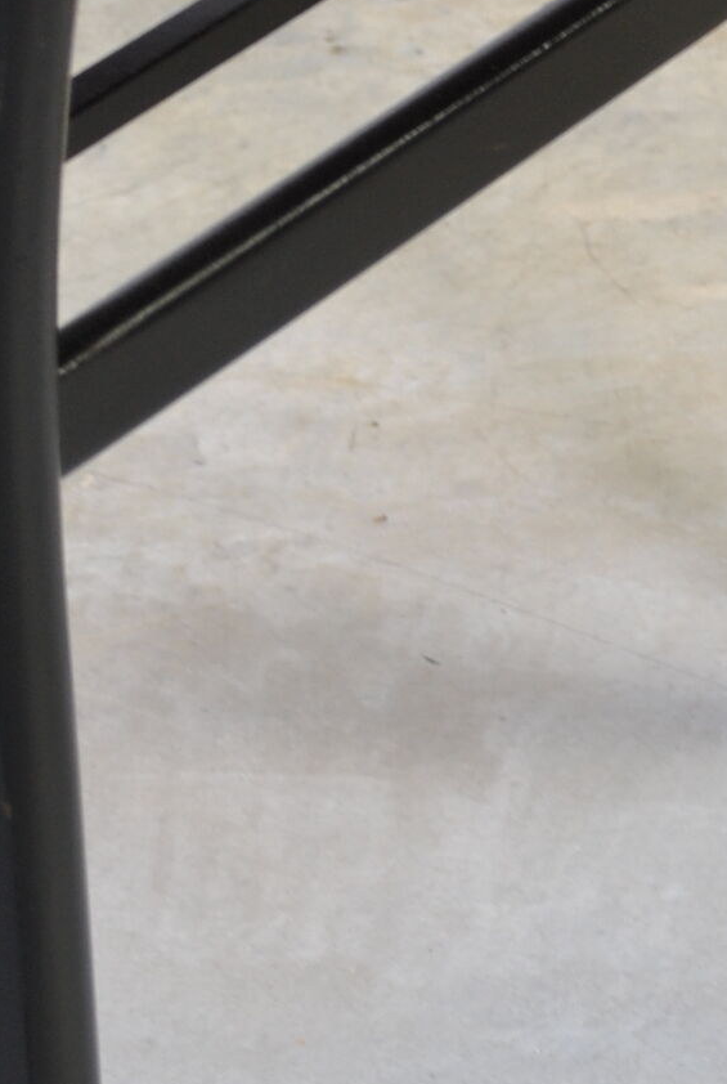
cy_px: 516
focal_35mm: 196
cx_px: 485
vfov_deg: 10.5
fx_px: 5910
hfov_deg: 7.0
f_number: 5
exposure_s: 1/40
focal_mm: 38
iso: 200
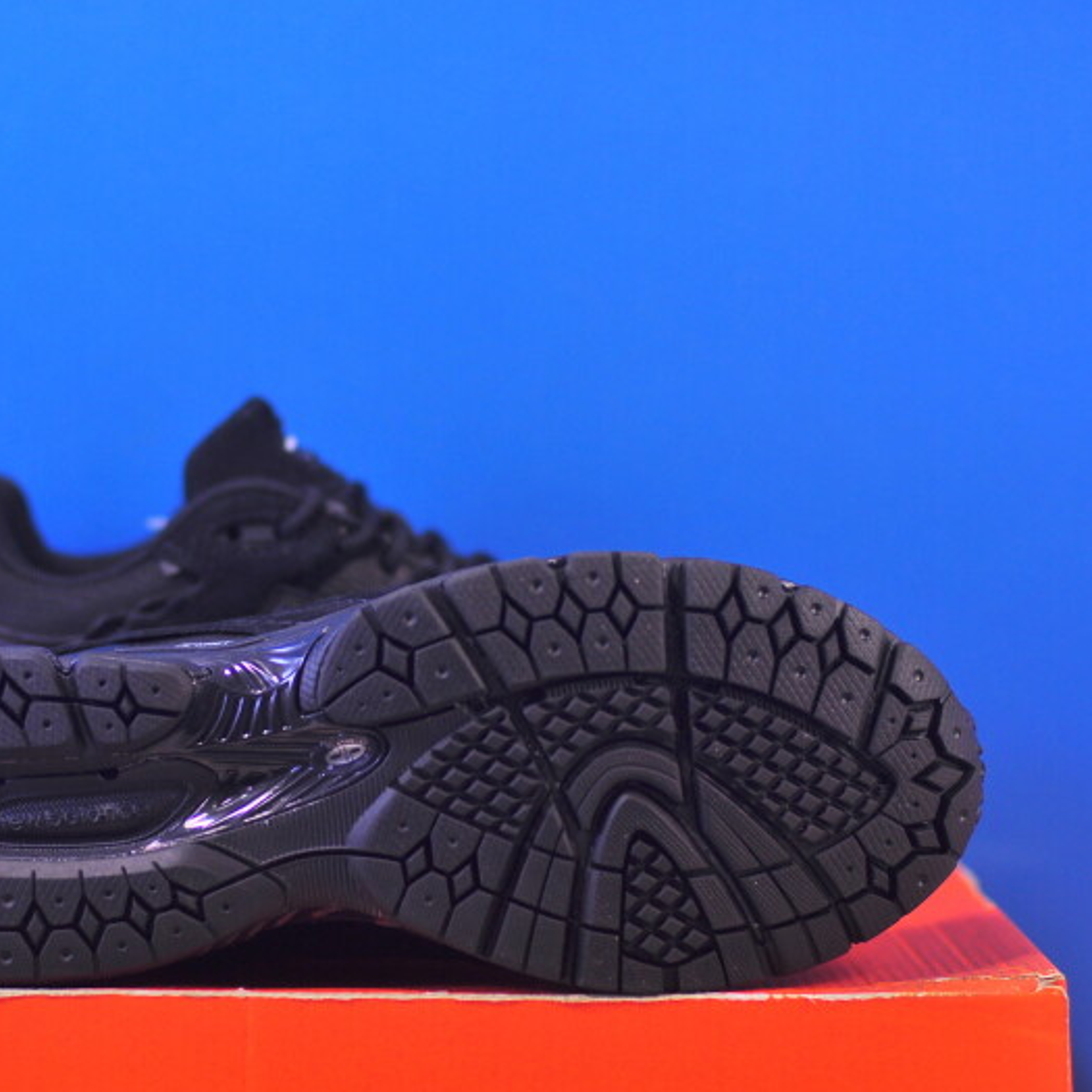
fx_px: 3462
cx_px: 345
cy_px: 550
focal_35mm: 97
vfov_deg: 17.9
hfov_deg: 17.9
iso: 250
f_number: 2.2
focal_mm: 50
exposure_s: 1/320
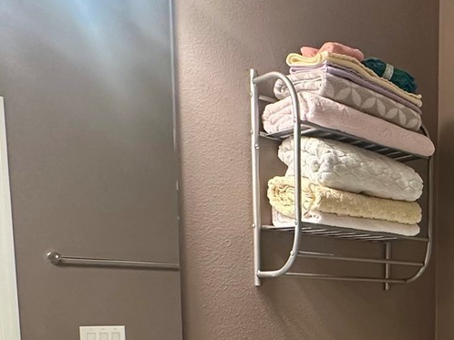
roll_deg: -2.5
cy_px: 365
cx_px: 531
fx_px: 590
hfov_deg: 34.5
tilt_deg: -6.2
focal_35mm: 45
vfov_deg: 29.3
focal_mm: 2.22
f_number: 2.2
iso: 250
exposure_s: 1/120
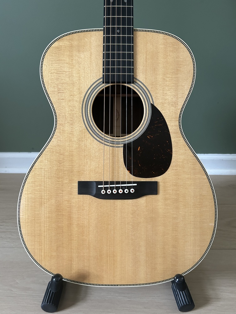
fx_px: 236
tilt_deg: -31.4
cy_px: 157
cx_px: 118
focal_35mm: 26
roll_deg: -0.8
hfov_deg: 53.1
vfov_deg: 67.3
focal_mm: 5.7
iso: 320
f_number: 1.5
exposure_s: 1/60
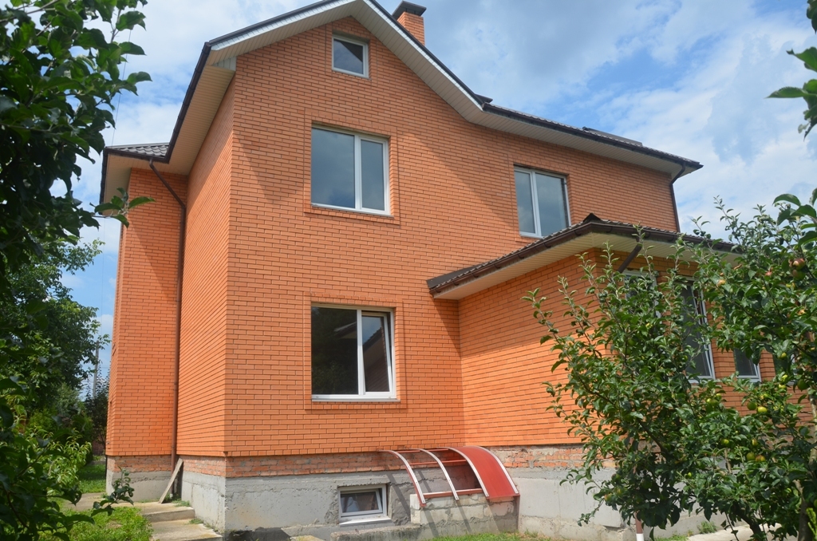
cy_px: 270
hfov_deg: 67.5
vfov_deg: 47.7
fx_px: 611
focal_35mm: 27
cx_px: 408
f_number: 9
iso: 100
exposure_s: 1/320
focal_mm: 18
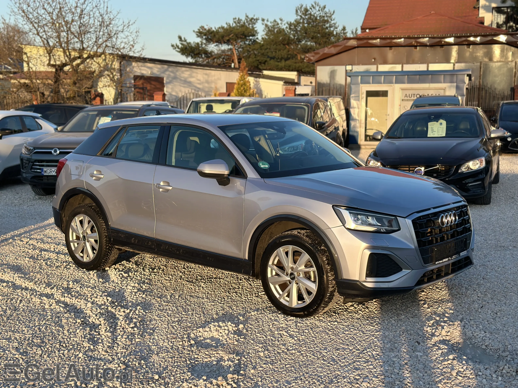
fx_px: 718
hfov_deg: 39.7
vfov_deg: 30.3
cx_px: 259
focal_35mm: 48
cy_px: 194
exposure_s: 1/1376
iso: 80
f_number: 1.78
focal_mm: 6.86
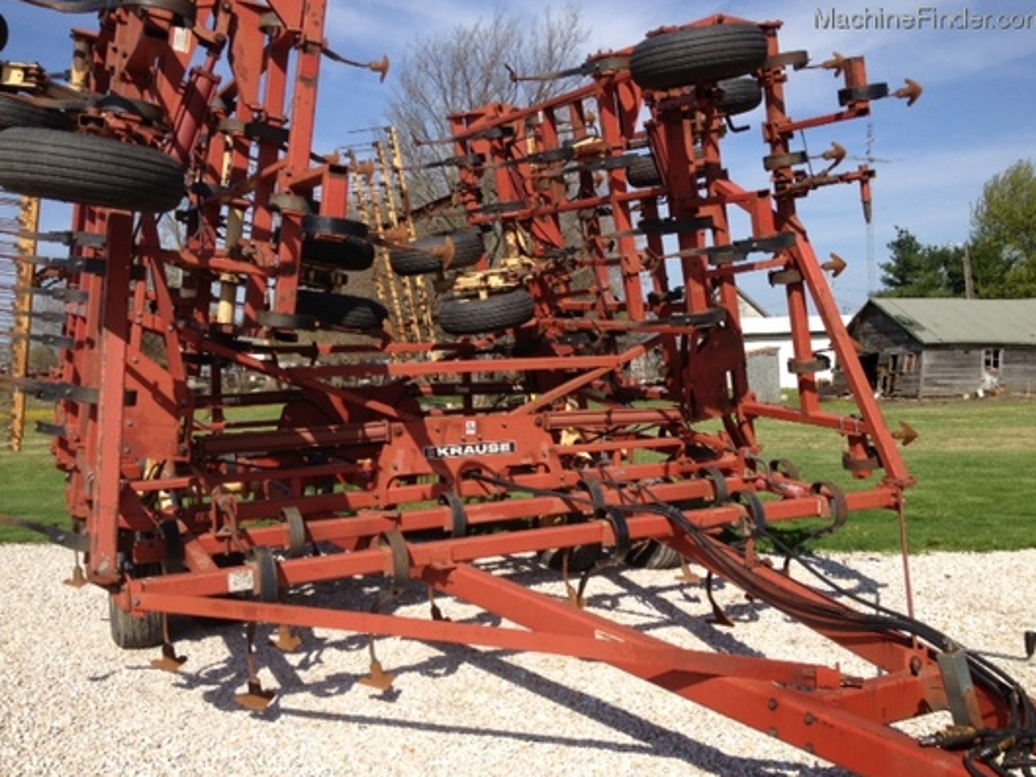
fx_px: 1078
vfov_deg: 39.7
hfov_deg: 51.3
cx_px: 513
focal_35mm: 36
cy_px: 389
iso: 50
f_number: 2.4
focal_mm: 4.28
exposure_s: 1/1972
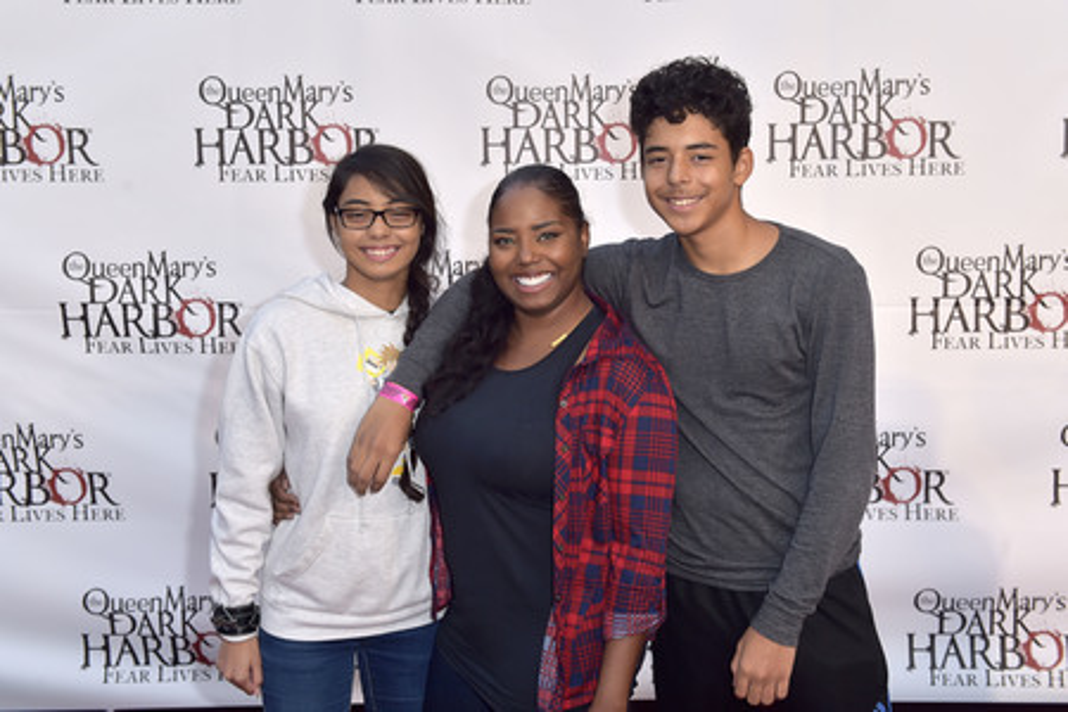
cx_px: 534
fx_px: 1187
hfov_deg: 48.5
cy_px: 356
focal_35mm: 40
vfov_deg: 33.4
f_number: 5.6
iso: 250
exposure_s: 1/250
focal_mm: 40
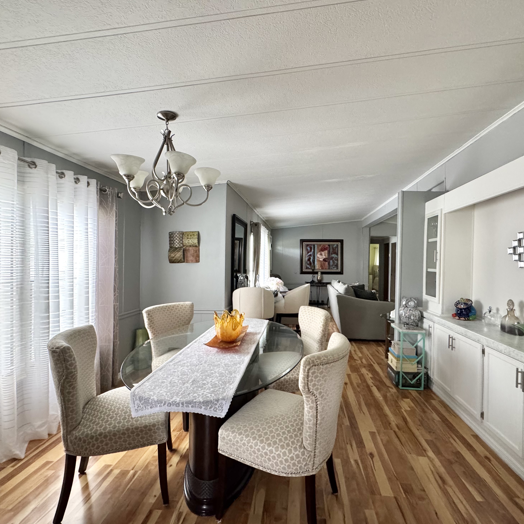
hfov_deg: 83.7
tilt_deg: -0.5
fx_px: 291
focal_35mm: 17
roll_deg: -0.7
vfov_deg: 84.0
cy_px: 261
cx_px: 287
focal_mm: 2.22
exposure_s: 1/80
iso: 320
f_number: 2.2
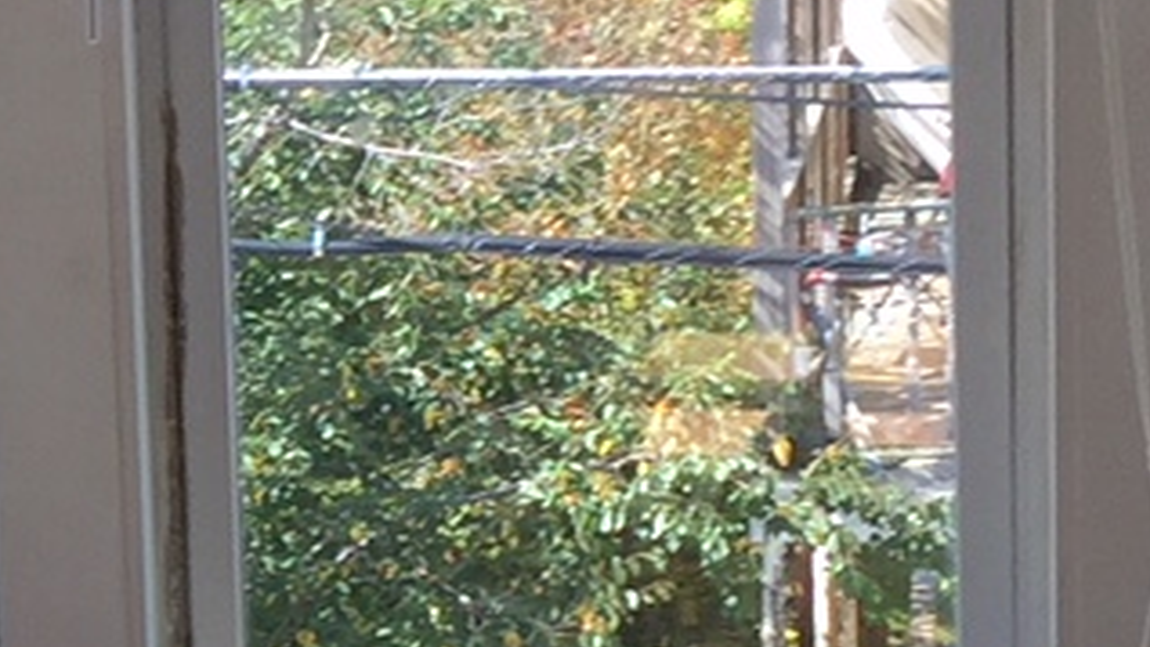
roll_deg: +3.3
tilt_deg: -9.8
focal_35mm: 162
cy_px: 484
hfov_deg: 12.4
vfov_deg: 7.5
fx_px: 4941
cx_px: -731
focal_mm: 4.15
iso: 32
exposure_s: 1/178
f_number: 2.2
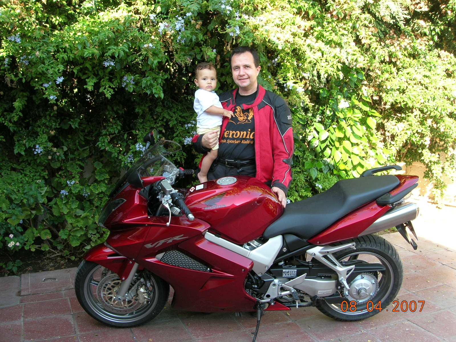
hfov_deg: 49.0
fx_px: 501
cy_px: 171
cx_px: 228
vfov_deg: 37.7
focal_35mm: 38
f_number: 4.8
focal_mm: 7.8
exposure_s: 1/34.3
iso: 64
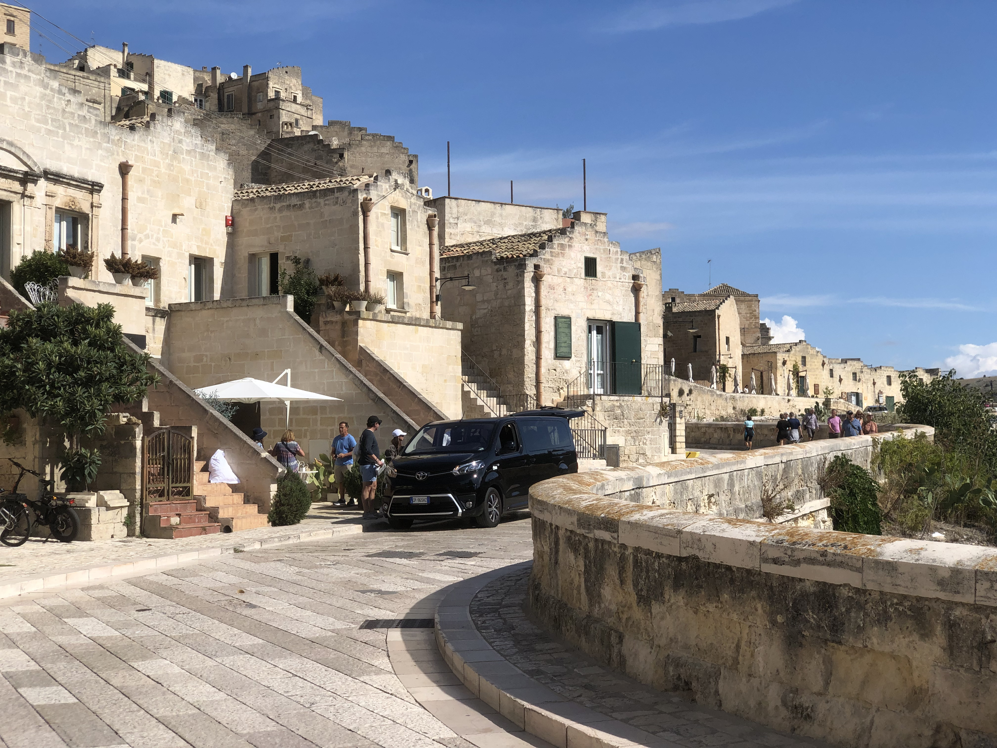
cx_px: 498
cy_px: 374
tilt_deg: +2.5
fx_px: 1498
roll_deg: +1.1
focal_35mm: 52
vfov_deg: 28.0
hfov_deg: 36.8
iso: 16
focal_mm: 6
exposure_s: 1/1656
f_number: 2.4
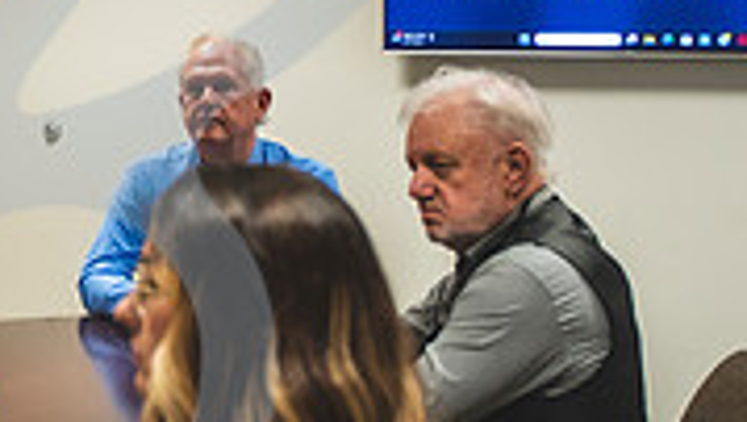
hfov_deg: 21.8
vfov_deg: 13.0
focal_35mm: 93
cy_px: 73
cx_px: -50
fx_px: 1843
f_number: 2.8
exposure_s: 1/200
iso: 400
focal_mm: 24
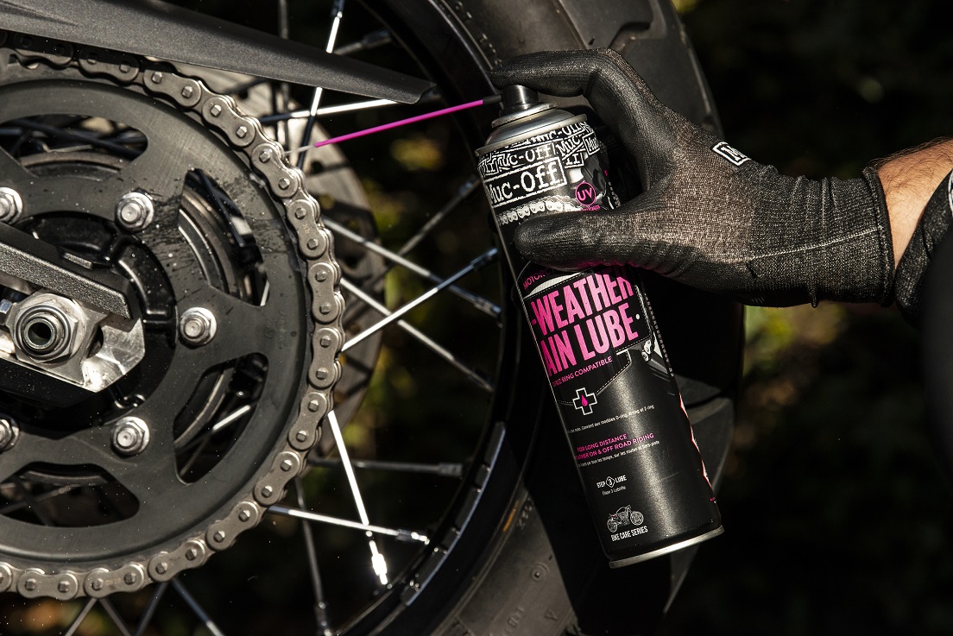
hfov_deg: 11.1
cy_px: 318
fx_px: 4899
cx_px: 476
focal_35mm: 185
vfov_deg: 7.4
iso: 800
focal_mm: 185
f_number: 5.6
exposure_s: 1/5000
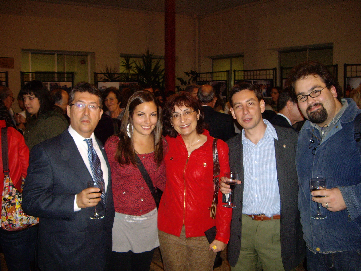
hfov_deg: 49.0
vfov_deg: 37.7
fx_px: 396
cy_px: 136
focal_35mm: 38
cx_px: 180
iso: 200
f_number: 2.7
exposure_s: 1/40
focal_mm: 6.2
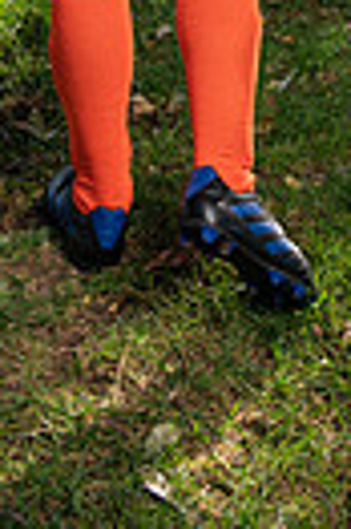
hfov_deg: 14.7
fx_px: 1364
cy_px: -303
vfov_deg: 18.9
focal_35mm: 93
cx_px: 157
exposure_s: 1/160
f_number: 5.6
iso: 100
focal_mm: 27
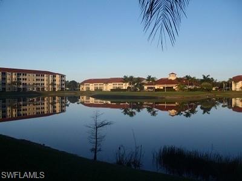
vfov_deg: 37.7
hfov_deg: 49.0
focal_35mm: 38
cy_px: 90
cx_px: 121
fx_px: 266
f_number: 13
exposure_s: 1/80
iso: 125
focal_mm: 6.83
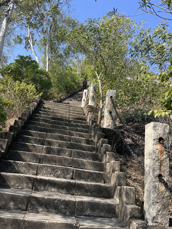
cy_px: 114
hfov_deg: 53.1
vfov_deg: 67.3
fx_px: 172
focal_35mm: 26
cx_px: 86
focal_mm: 5.1
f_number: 1.6
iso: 50
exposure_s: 1/1028
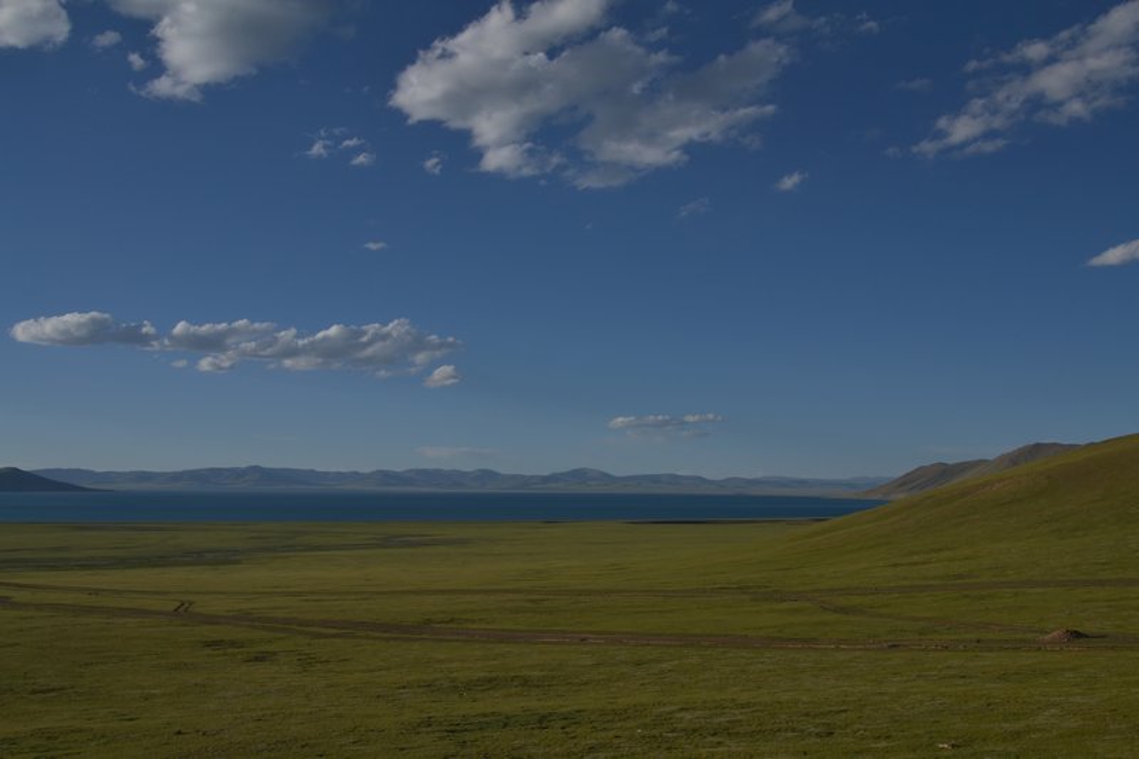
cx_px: 570
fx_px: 1186
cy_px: 380
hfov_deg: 51.3
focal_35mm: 38
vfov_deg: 35.5
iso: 100
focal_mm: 25
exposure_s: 1/400
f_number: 11
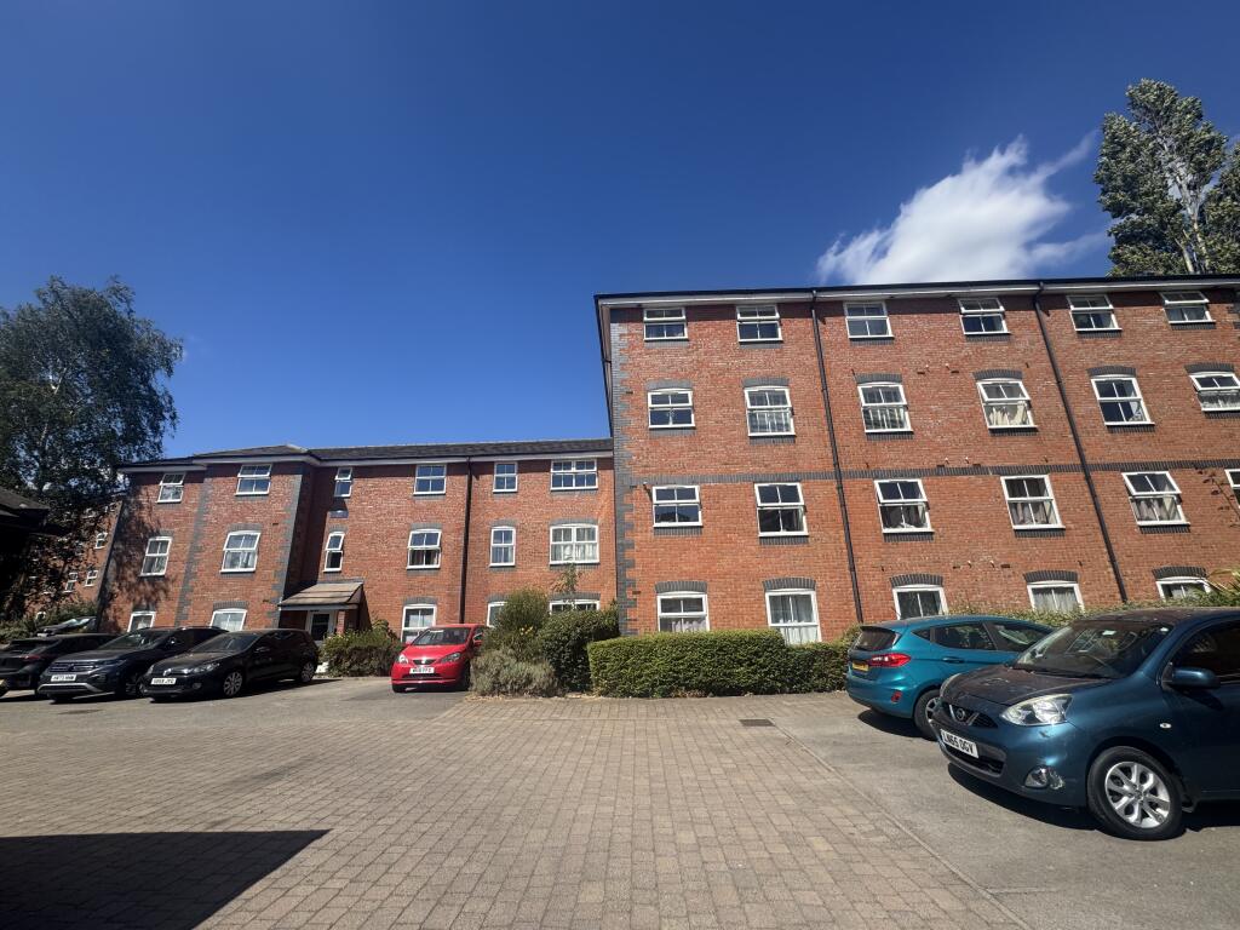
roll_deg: +1.6
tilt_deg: +17.4
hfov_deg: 102.1
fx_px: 502
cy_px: 465
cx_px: 620
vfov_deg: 85.7
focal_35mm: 14
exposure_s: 1/2208
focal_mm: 2.22
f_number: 2.2
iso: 50
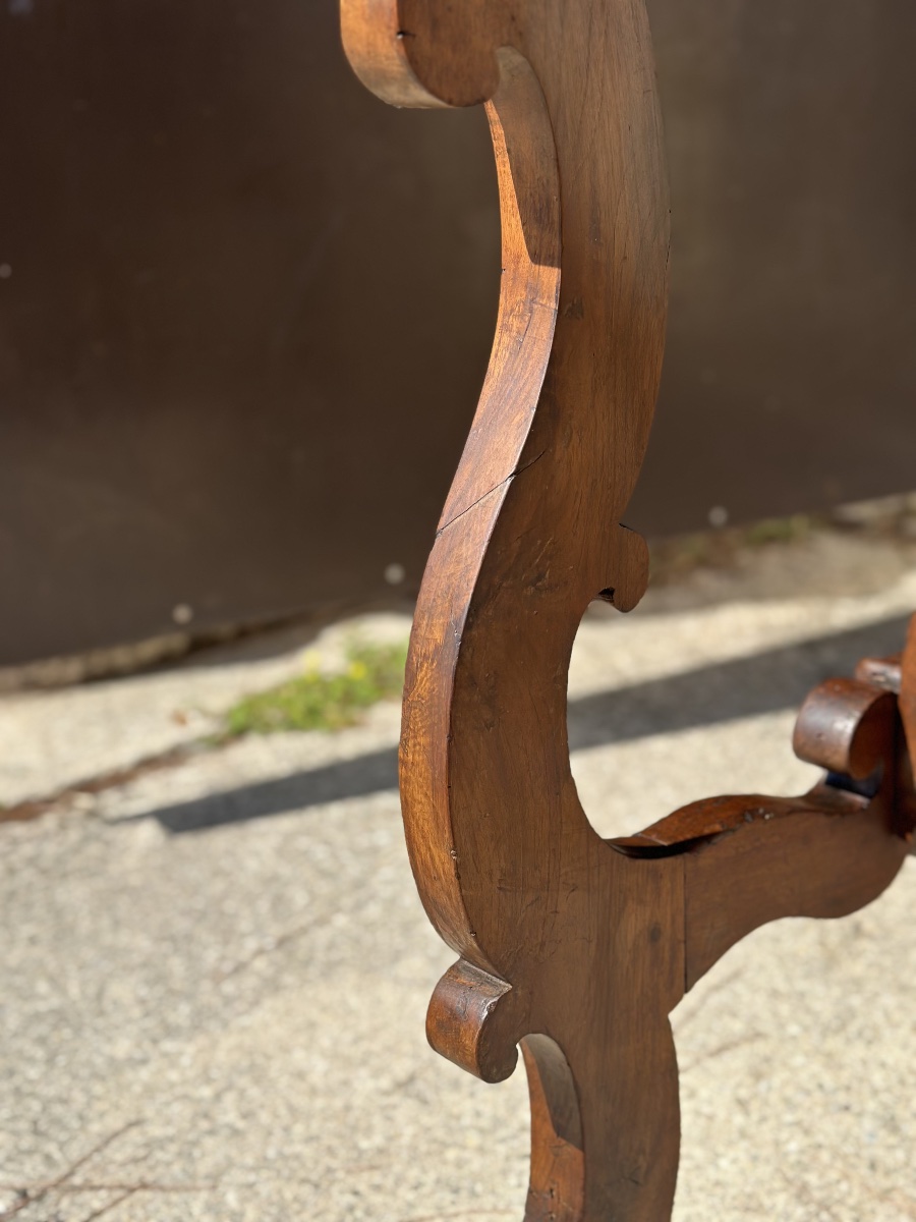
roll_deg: +0.7
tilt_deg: -16.7
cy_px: 611
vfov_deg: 39.7
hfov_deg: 30.3
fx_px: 1694
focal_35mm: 48
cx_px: 458
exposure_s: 1/4785
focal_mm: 6.86
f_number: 1.78
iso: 100
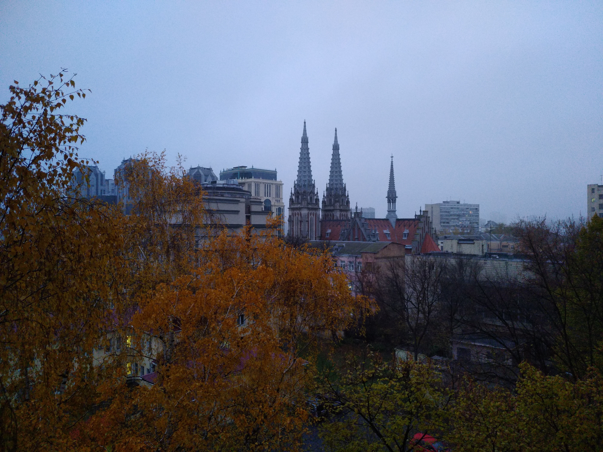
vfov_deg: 56.8
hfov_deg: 71.6
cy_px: 226
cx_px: 302
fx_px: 418
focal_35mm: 24
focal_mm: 3.94
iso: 496
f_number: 1.9
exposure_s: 1/25
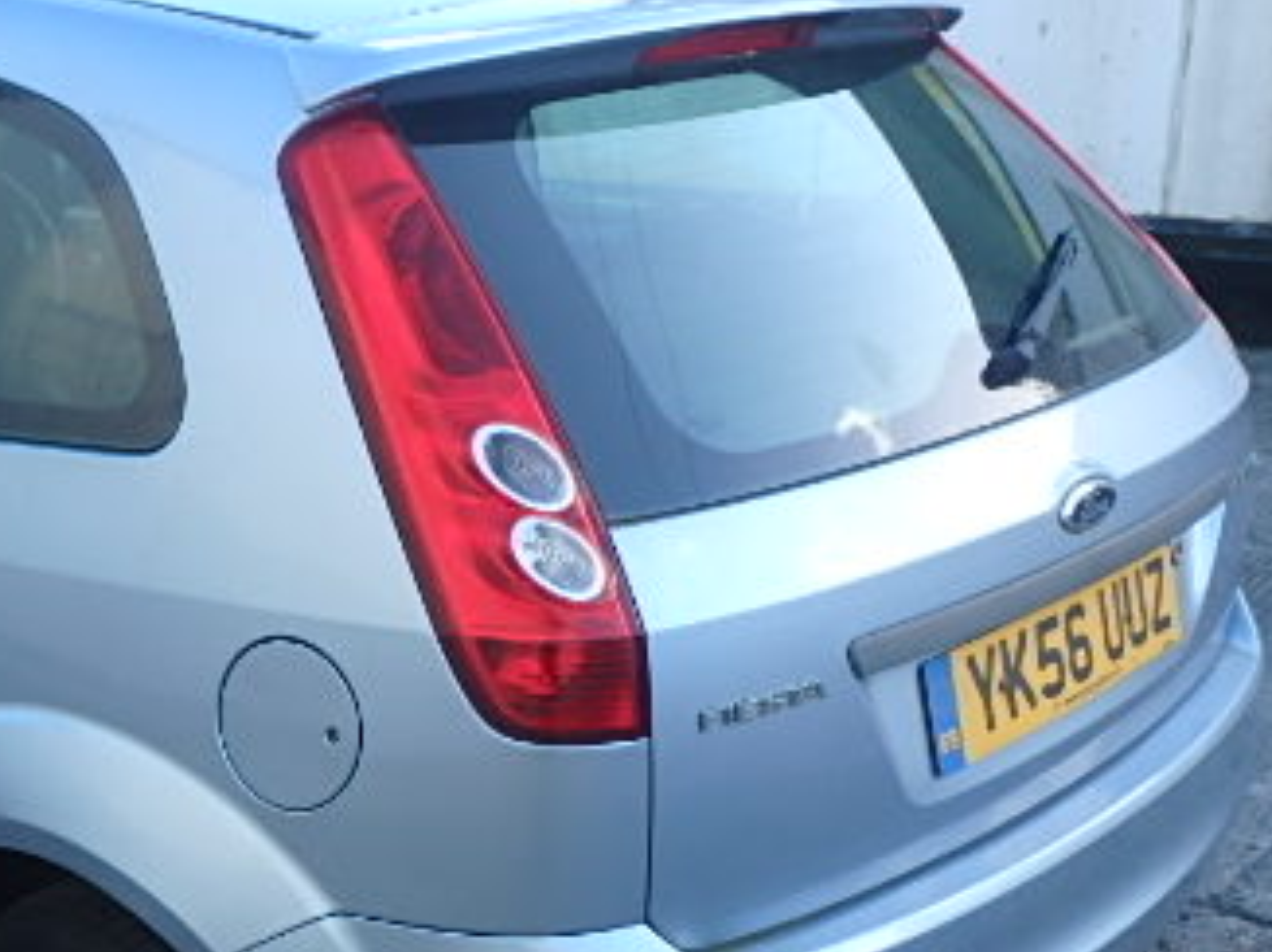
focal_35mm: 57
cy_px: 671
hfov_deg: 32.6
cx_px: 195
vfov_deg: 25.4
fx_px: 2093
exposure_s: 1/60
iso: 125
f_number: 4.6
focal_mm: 5.2
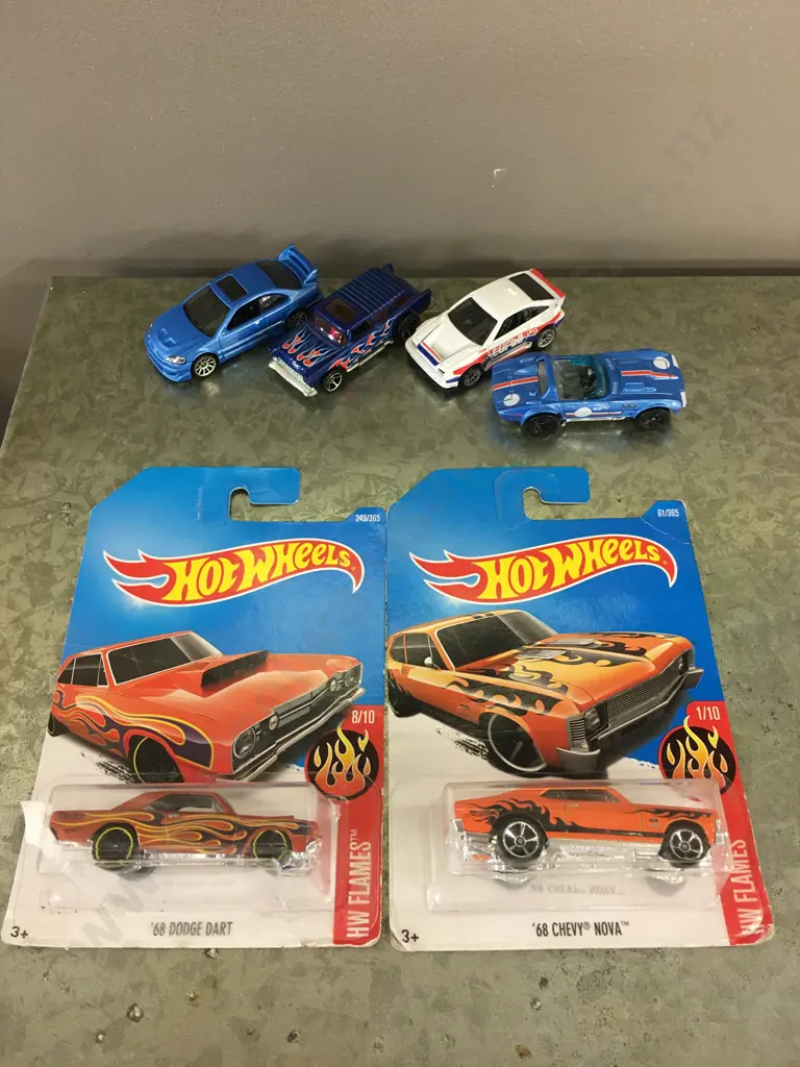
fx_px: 894
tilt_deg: -57.5
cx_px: 400
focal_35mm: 29
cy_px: 534
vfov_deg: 61.7
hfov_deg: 48.2
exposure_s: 1/17
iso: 64
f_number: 2.2
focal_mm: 4.15
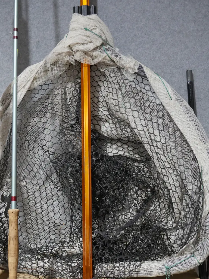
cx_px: 104
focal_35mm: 54
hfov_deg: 27.1
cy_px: 140
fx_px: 434
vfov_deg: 35.5
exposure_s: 1/60
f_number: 5.3
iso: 2500
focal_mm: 27
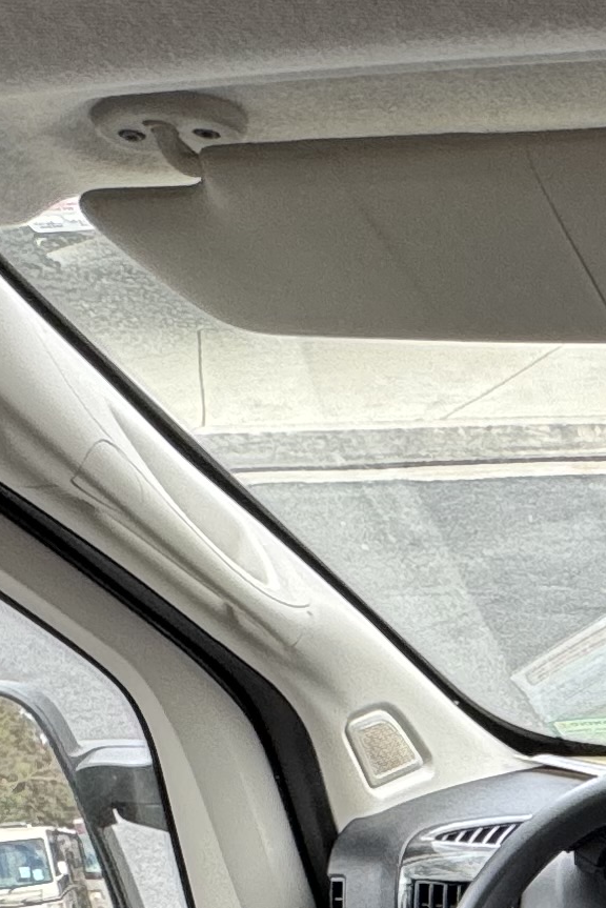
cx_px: 1172
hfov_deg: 16.1
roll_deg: +0.6
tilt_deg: -39.5
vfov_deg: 25.0
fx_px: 1715
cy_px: 1235
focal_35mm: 68
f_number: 2.2
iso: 100
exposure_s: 1/99
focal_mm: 2.22
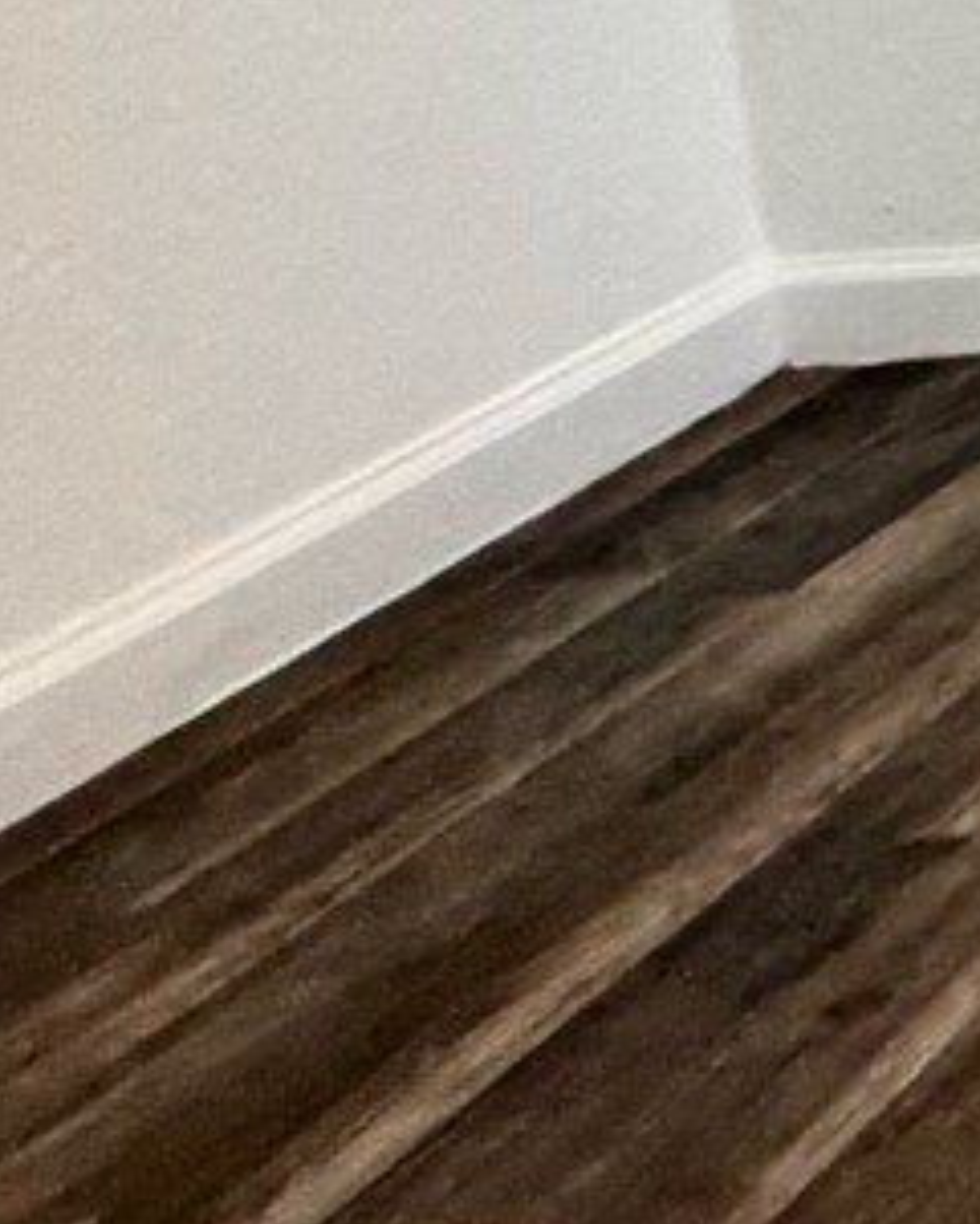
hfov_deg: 9.5
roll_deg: +1.7
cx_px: 3436
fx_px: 3370
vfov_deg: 19.2
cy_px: -329
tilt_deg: -9.0
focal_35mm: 93
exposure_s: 1/60
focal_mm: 2.22
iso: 160
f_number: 2.2
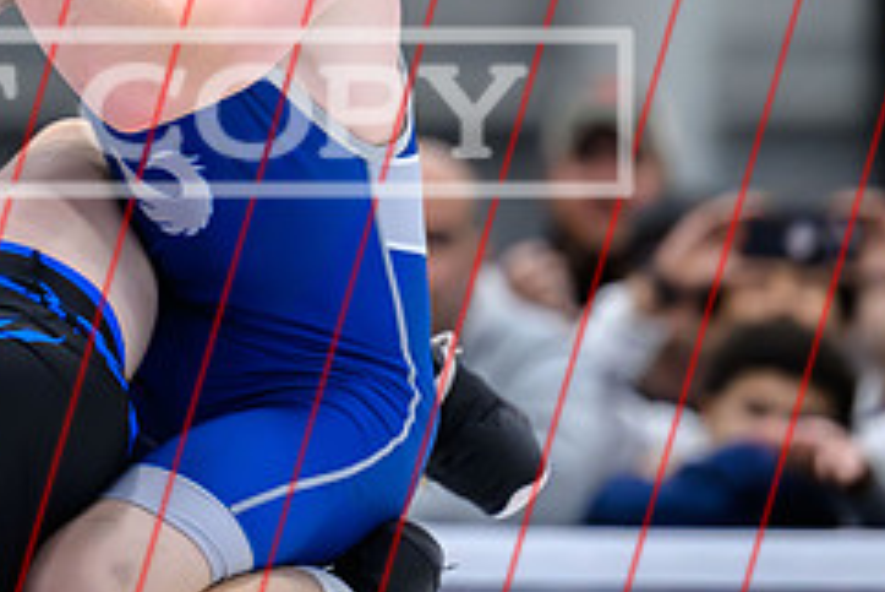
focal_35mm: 463
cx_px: 2
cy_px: 37
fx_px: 11388
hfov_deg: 4.4
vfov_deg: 3.0
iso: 10000
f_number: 2.8
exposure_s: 1/800
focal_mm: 165
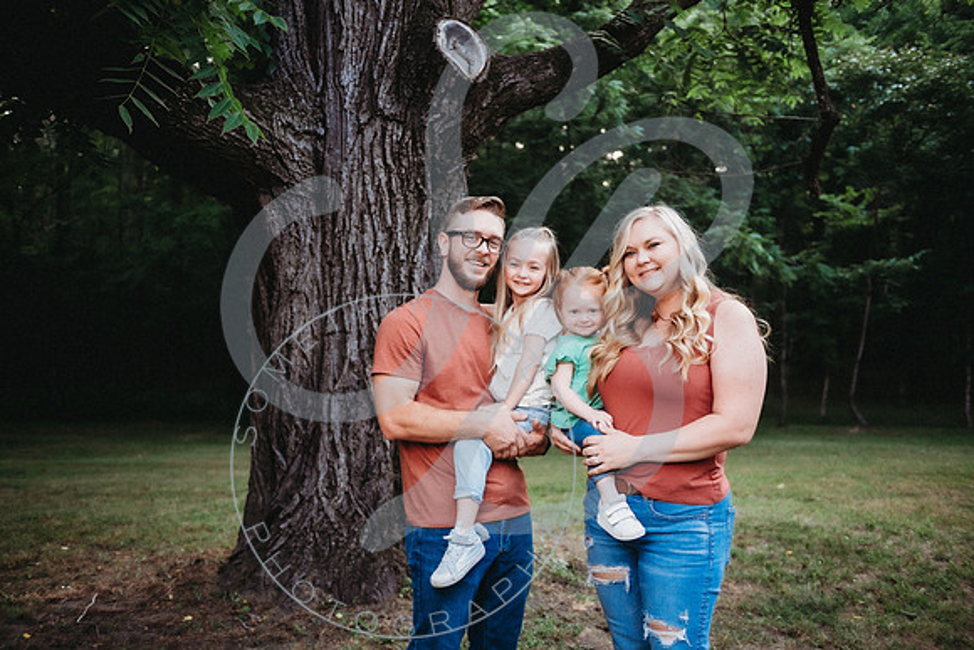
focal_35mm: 37
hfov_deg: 51.6
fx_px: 1008
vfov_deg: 35.7
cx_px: 478
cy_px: 325
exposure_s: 1/200
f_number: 2.8
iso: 250
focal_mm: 36
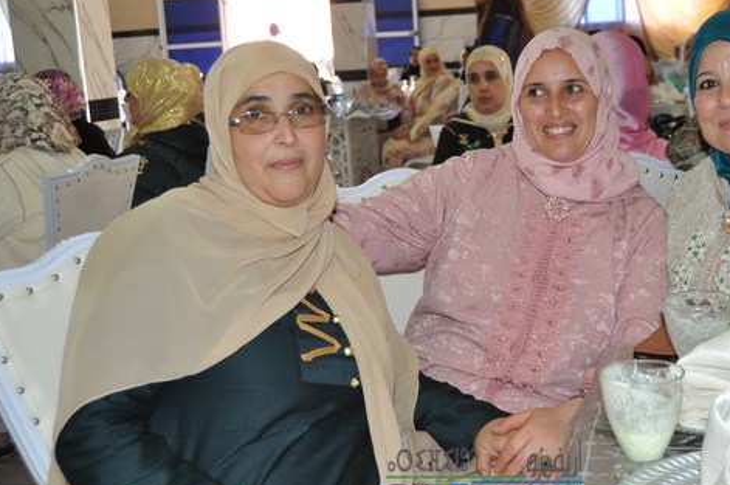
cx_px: 485
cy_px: 241
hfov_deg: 37.2
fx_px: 1074
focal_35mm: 53
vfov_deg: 25.5
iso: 800
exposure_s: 1/60
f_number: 4
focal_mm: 26
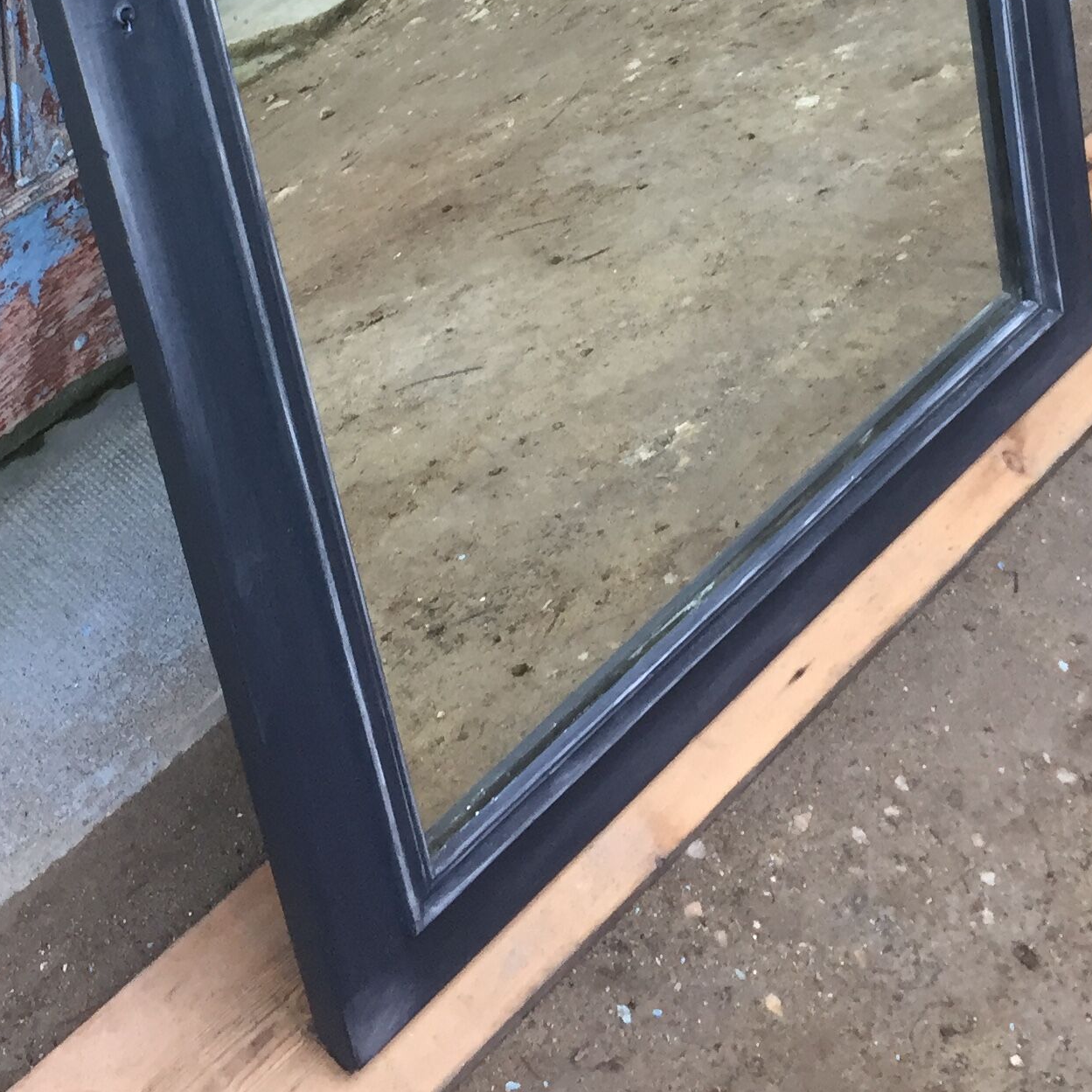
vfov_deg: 23.6
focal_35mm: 67
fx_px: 2391
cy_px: -208
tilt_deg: -33.7
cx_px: 519
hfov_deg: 25.7
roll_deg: -4.3
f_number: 2.2
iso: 40
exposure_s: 1/33
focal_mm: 4.15
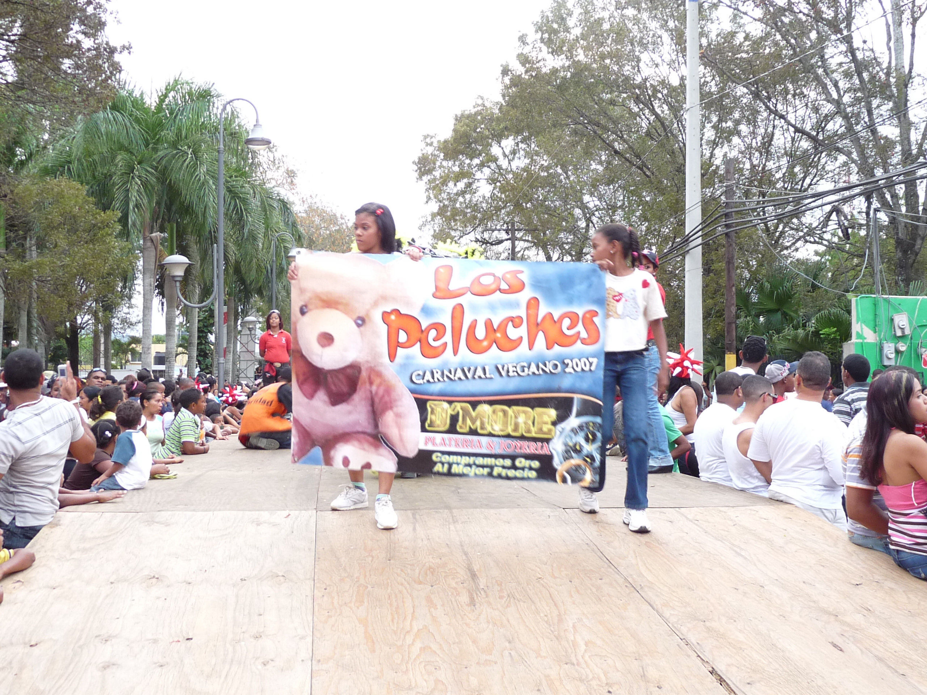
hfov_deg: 46.8
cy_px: 348
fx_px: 1071
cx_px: 464
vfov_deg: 36.0
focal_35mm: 40
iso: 125
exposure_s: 1/30
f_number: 2.8
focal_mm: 4.9
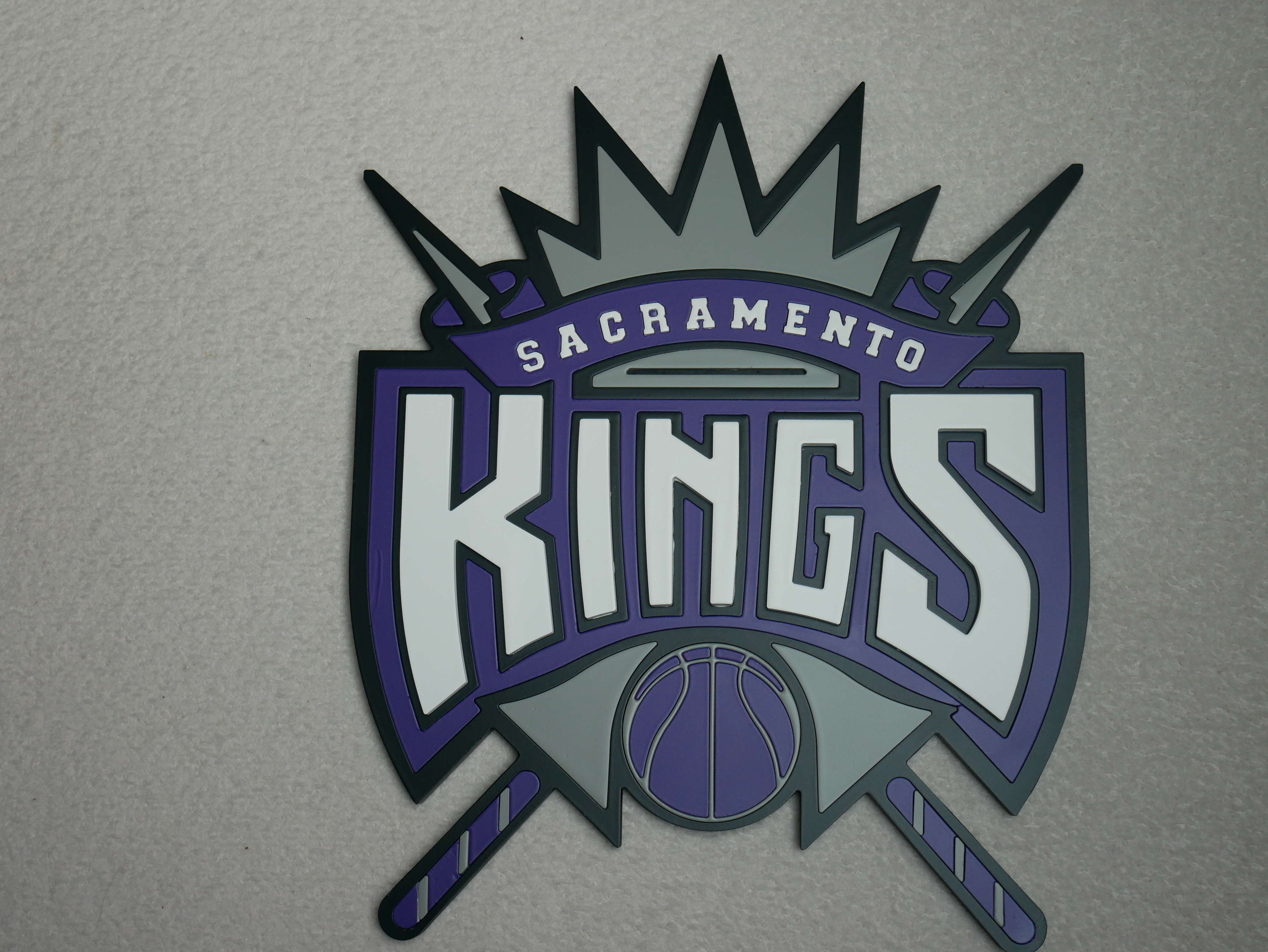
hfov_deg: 38.2
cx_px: 634
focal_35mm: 50
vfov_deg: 29.1
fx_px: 1832
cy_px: 476
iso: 250
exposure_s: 1/60
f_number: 5.1
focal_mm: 25
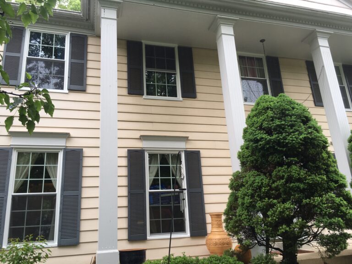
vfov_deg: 48.2
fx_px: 295
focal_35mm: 29
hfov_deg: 61.7
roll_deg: +2.7
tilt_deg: +16.5
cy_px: 132
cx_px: 176
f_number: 2.2
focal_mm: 4.15
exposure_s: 1/120
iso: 25
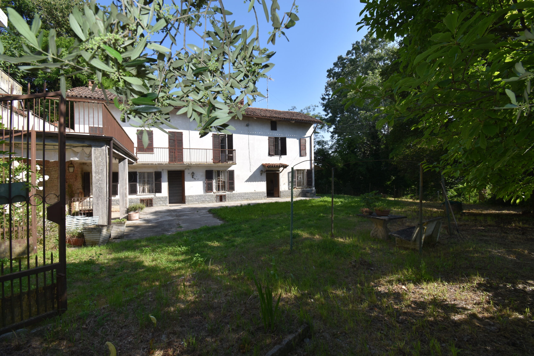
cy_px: 178
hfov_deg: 100.4
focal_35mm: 15
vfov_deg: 77.3
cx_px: 267
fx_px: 222
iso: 100
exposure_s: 1/200
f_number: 7.1
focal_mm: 10
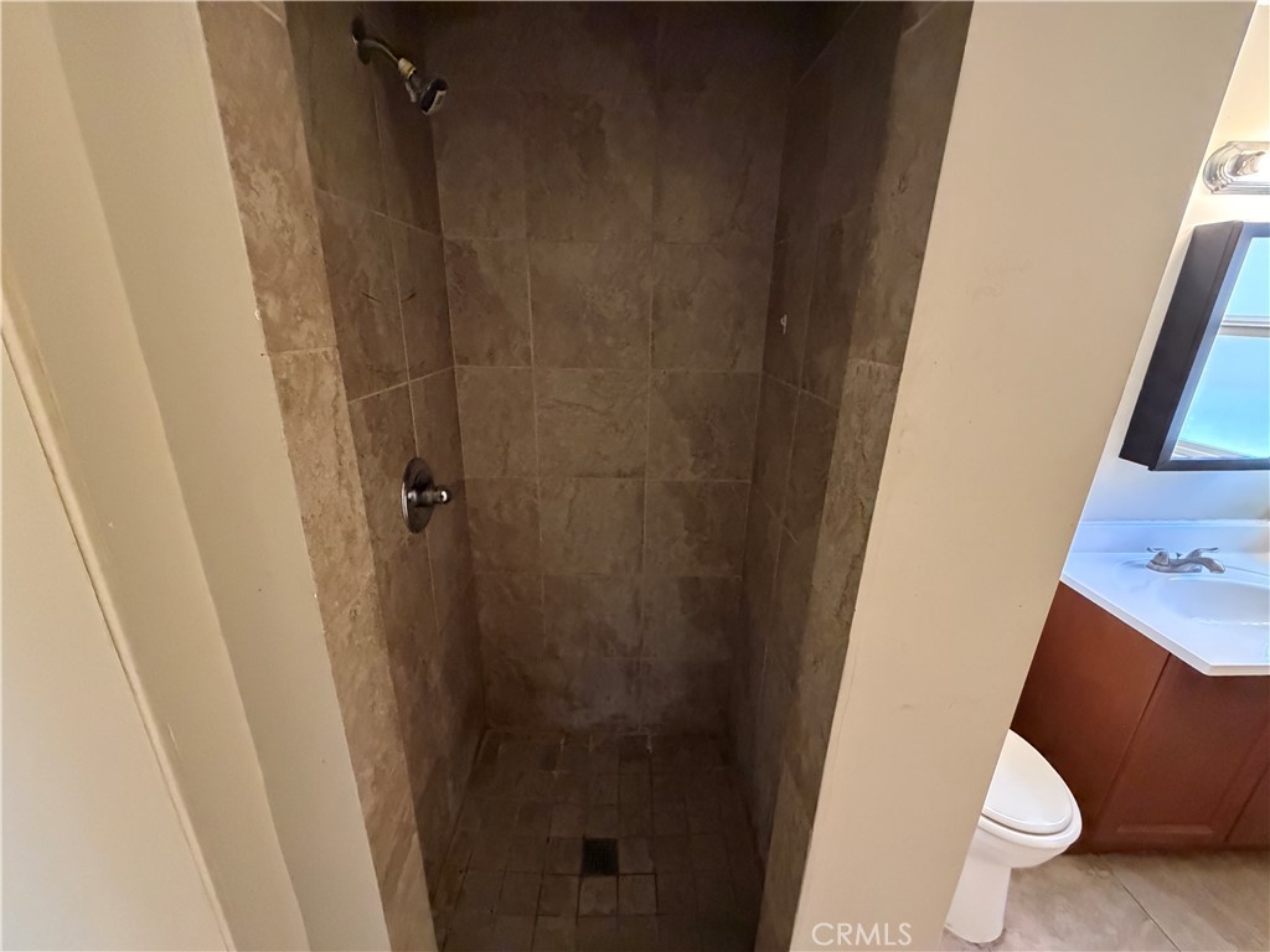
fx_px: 514
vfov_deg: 85.7
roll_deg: -0.5
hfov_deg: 102.1
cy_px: 476
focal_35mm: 14
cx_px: 635
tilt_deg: -18.4
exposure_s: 1/60
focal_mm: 2.22
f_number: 2.2
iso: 1000
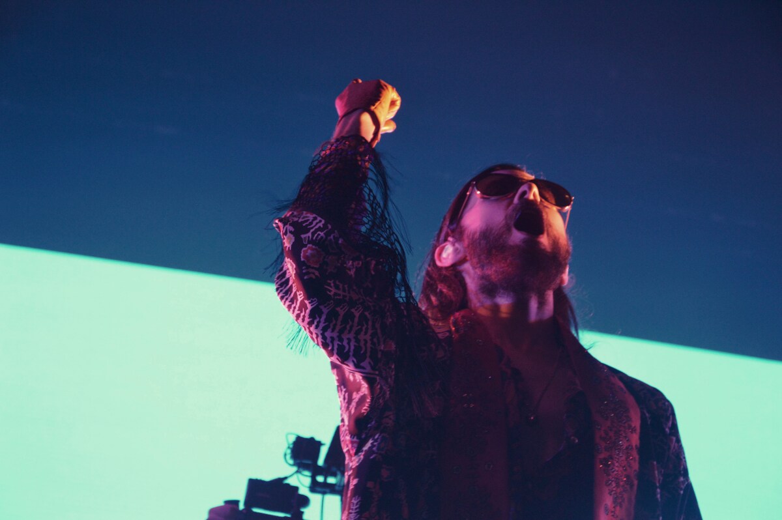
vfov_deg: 11.4
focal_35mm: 120
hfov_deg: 17.1
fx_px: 2604
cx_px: 391
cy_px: 260
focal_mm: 80
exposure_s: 1/125
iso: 1600
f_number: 5.3
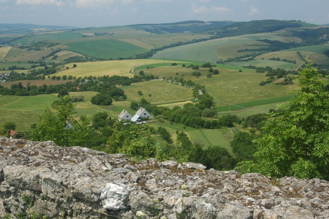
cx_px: 163
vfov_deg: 29.3
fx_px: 420
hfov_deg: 42.7
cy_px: 112
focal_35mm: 46
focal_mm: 28
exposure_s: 1/125
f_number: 9
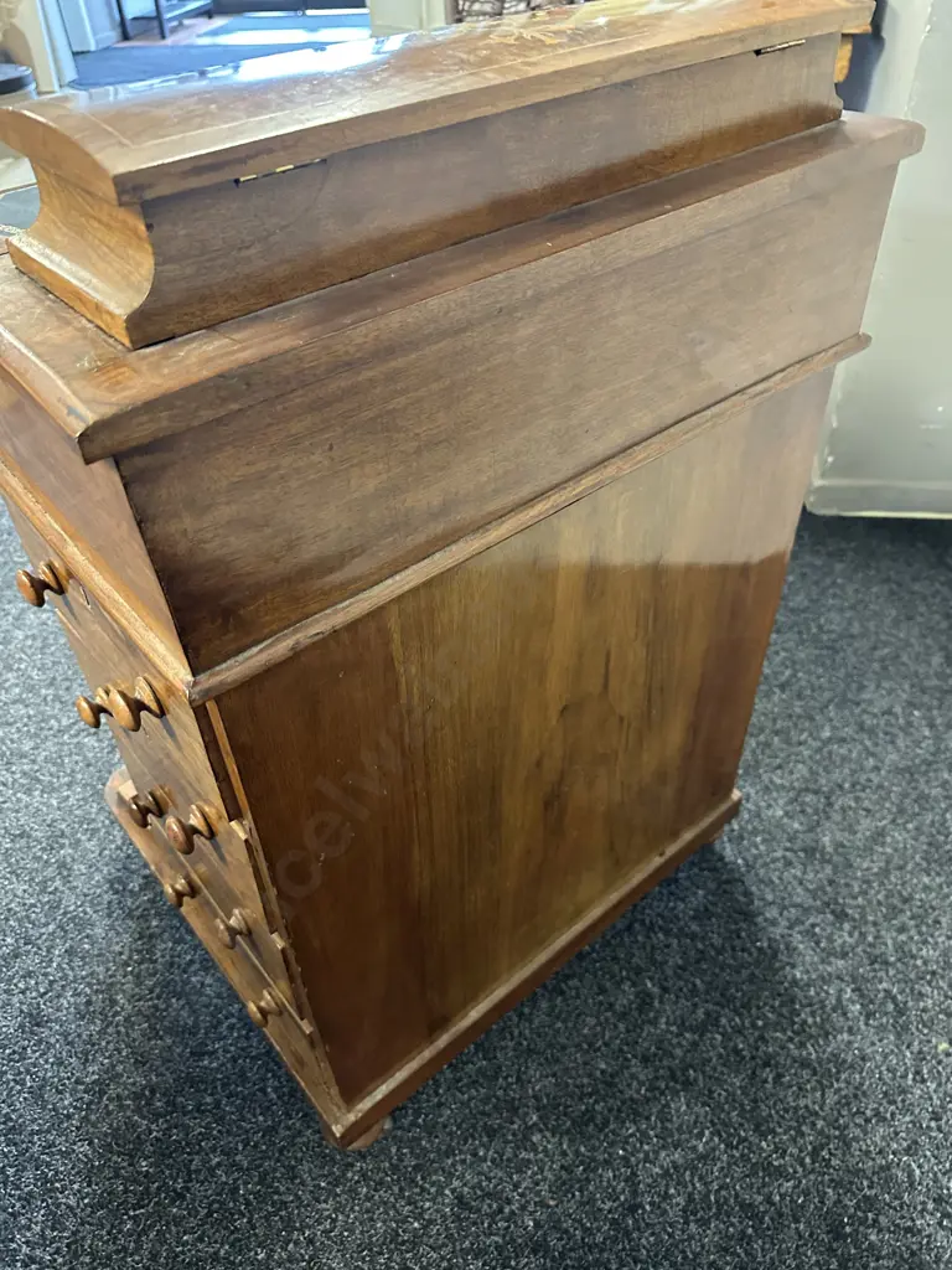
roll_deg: +3.6
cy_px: 635
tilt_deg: -40.8
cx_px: 476
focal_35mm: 24
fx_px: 880
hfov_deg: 56.8
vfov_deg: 71.6
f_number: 1.78
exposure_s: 1/33
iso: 800
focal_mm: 6.86
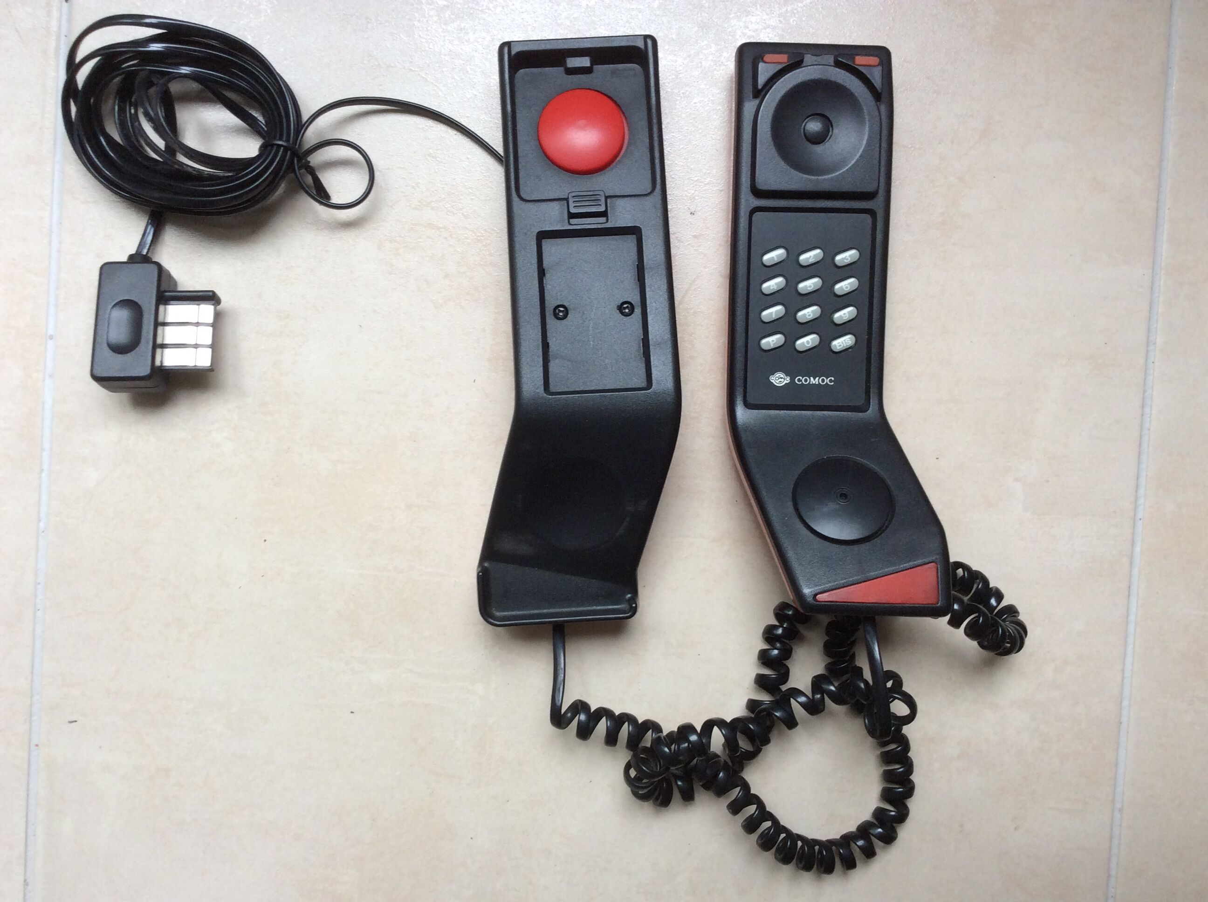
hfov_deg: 56.9
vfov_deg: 44.1
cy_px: 451
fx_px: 1115
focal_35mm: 32
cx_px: 604
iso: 50
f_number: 2.4
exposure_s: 1/50
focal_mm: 3.3
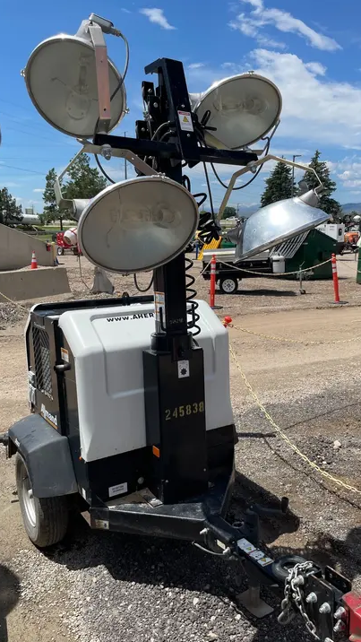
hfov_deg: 40.2
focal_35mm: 29
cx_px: 199
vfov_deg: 66.1
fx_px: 493
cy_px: 327
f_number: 1.6
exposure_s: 1/5556
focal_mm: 4.2
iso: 50
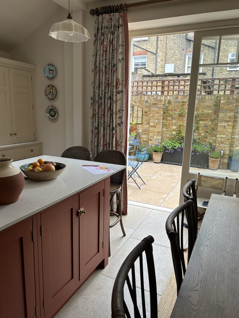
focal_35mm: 26
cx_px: 120
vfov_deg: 67.3
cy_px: 159
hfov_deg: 53.1
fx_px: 239
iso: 32
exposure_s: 1/150
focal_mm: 5.7
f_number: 1.5
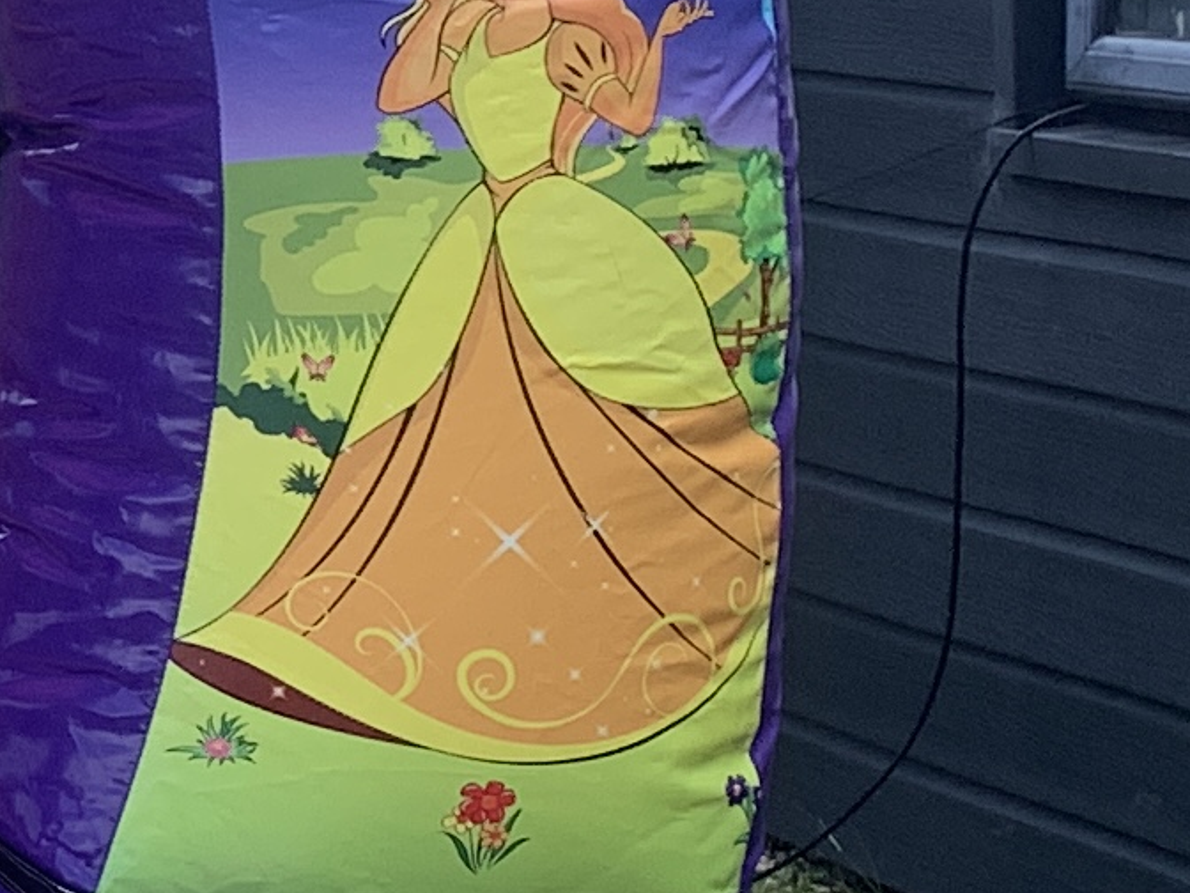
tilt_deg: -4.9
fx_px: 5363
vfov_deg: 9.5
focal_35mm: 156
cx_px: -1488
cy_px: 99
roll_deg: +2.5
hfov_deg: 11.0
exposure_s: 1/903
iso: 25
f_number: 1.8
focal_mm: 4.25
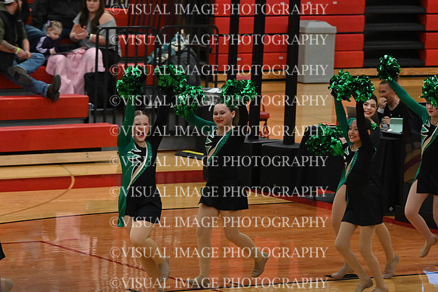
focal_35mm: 232
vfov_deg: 5.9
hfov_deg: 8.9
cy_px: 146
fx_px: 2823
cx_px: 219
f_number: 4
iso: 6400
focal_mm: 155
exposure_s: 1/400
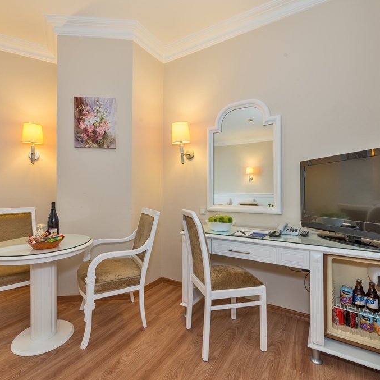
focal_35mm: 18
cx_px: 177
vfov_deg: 80.7
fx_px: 224
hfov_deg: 80.6
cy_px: 191
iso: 100
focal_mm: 14
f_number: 11
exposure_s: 1/1.25
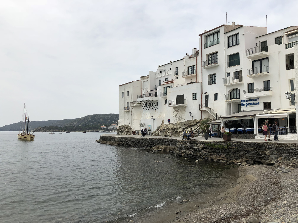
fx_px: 241
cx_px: 149
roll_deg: +0.6
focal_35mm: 28
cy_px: 112
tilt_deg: +6.0
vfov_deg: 49.7
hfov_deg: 63.4
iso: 25
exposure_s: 1/4367
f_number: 1.8
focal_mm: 4
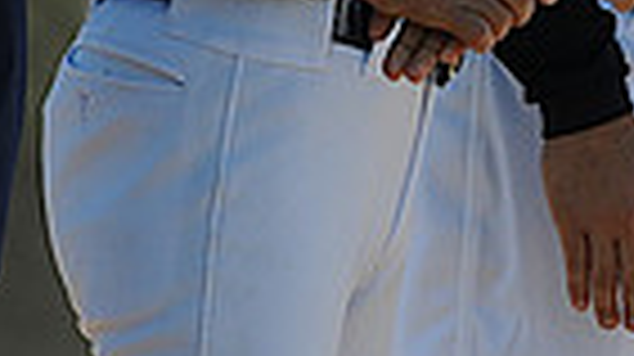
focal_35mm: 1943
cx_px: 809
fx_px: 32633
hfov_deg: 1.1
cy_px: -376
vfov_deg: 0.6
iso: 200
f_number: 4
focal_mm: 300
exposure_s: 1/1600
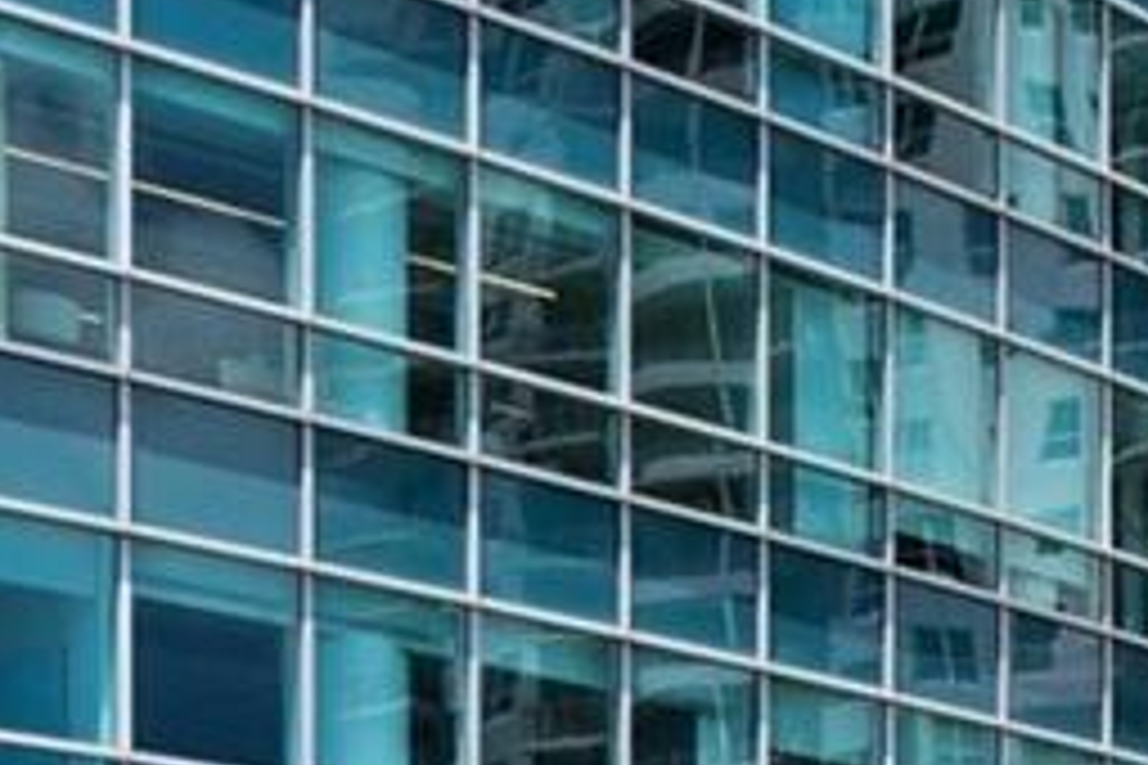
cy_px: 1672
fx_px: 3794
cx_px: 3012
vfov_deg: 10.3
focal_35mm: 119
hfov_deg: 12.3
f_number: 8
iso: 200
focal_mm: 19
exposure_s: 1/800
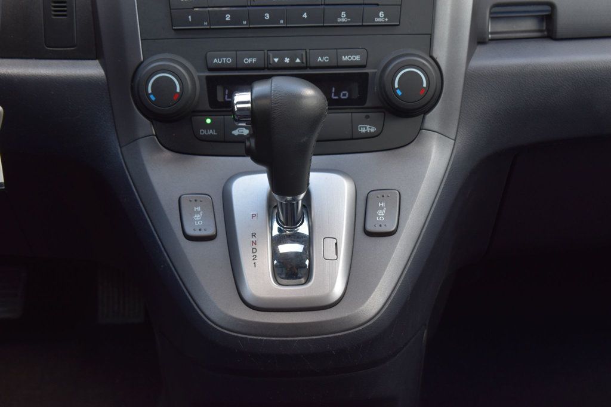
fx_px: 1400
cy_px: 204
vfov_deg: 16.5
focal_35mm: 82
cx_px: 306
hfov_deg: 24.6
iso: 400
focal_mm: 55
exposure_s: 1/50
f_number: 8
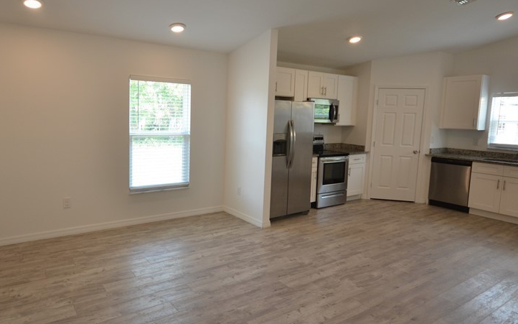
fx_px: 325
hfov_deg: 76.7
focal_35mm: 23
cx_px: 220
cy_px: 143
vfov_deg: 52.8
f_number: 4.5
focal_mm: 10
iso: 400
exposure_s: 1/80
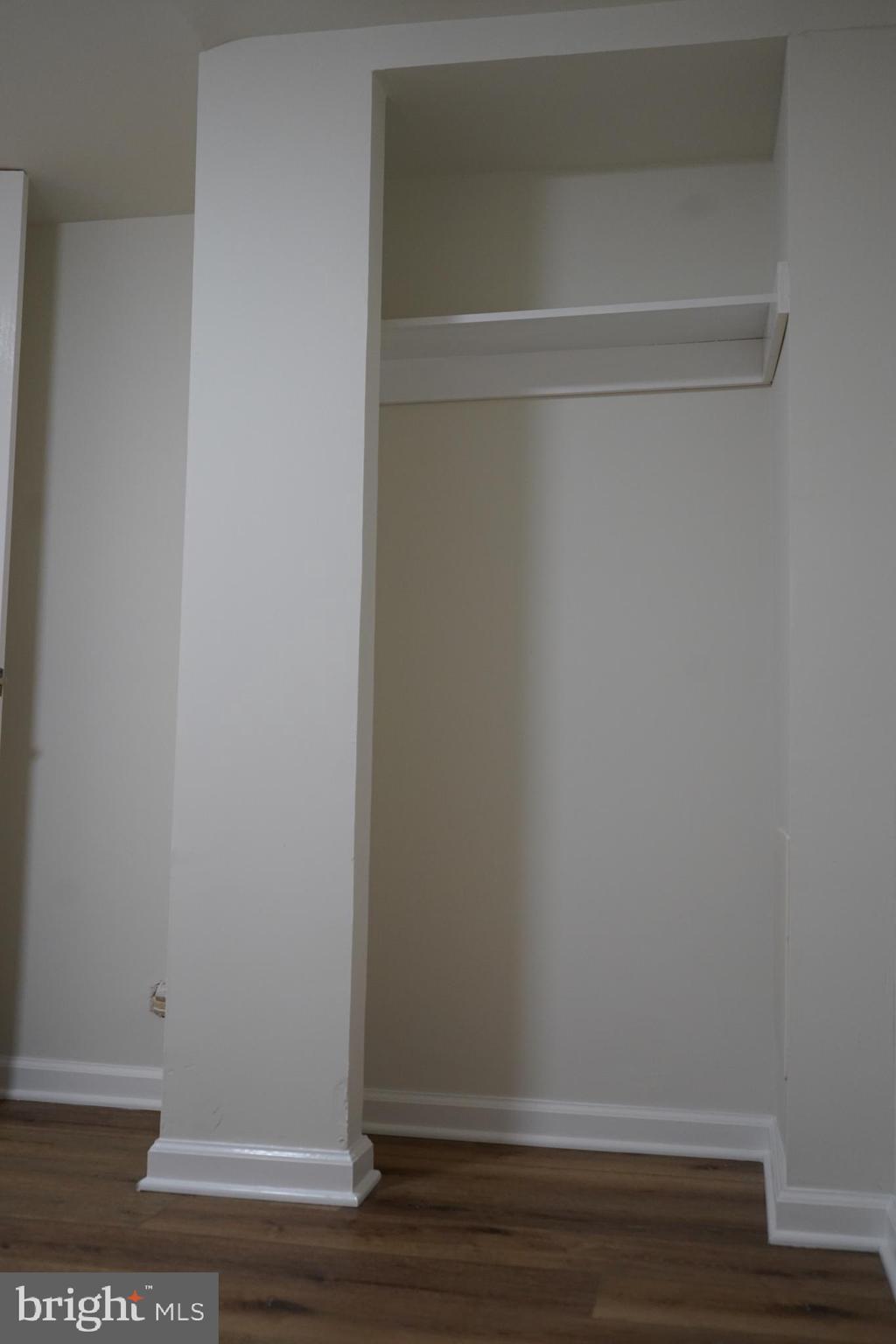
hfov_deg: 35.9
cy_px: 672
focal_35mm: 37
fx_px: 1381
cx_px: 448
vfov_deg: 51.9
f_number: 4
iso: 2000
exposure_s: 1/160
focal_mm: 37
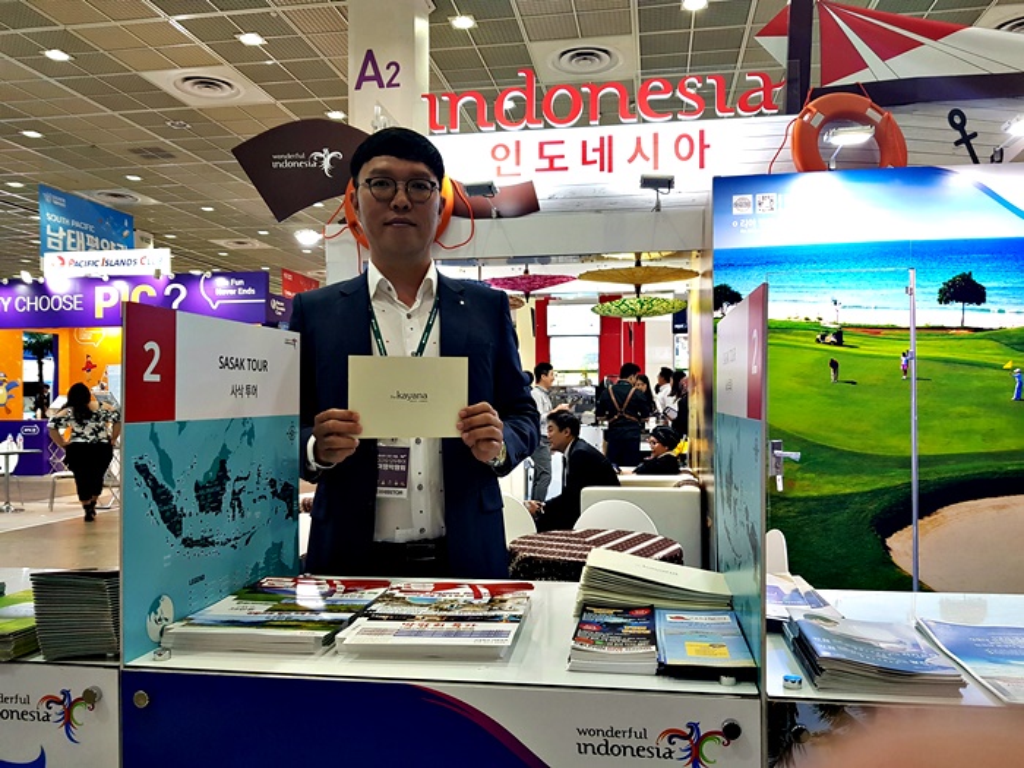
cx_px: 512
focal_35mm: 26
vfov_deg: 53.1
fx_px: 769
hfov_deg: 67.3
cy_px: 384
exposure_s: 1/60
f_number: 1.7
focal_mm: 4.3
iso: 125
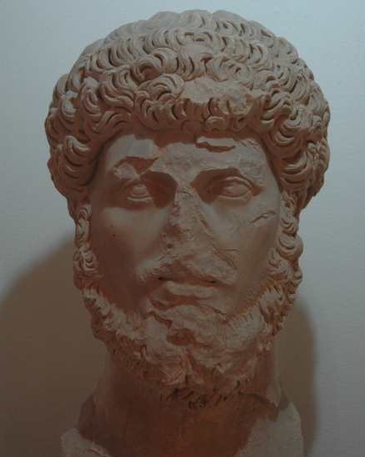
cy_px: 223
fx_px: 1265
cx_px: 183
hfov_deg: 16.4
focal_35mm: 94
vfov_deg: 20.5
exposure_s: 1/10
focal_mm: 55
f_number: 4.8
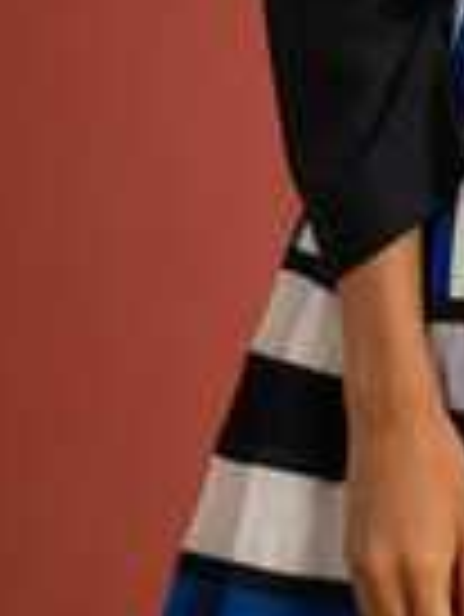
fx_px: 2962
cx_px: 698
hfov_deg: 8.7
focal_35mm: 166
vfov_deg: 11.5
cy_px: 870
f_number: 2.8
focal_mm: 45
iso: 1000
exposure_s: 1/200
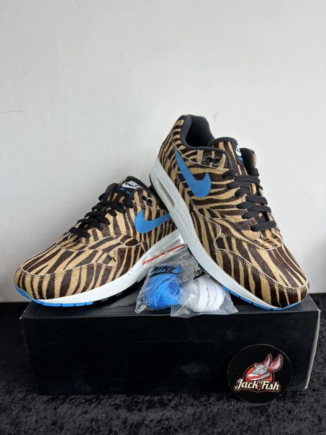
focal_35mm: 24
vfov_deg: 71.6
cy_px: 218
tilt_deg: -14.1
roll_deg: +1.1
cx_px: 163
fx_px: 301
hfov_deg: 56.8
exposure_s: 1/293
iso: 80
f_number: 1.78
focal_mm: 6.86
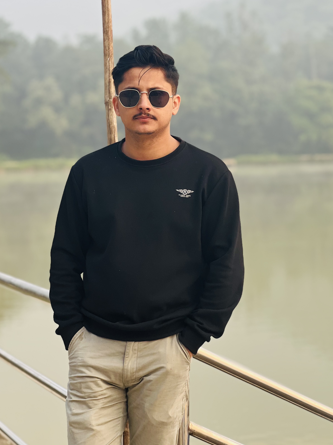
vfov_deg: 20.0
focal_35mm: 98
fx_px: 1257
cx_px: 153
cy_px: 174
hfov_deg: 15.1
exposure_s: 1/121
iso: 50
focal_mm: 9
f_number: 2.8
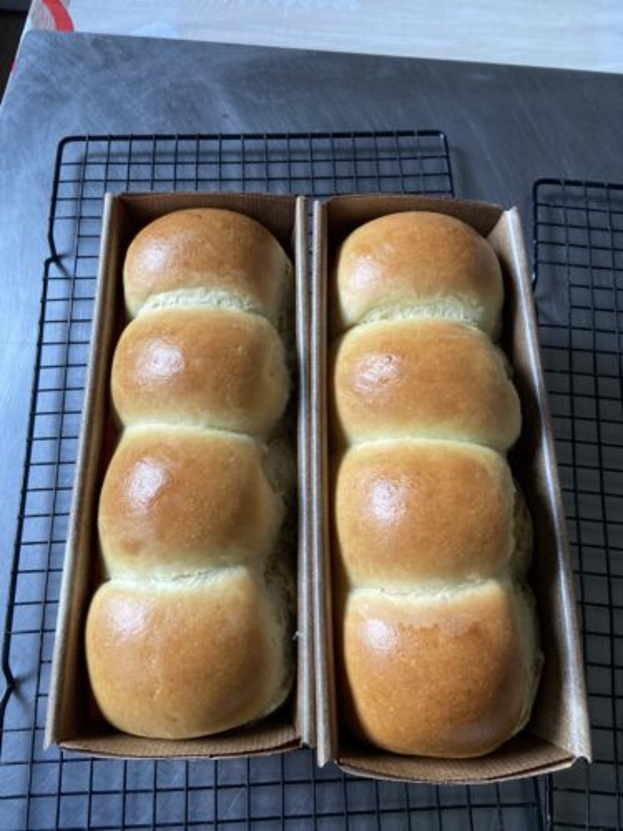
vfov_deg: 67.3
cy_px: 416
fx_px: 624
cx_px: 312
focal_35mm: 26
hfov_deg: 53.1
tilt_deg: -70.9
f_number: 1.8
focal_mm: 4.25
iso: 125
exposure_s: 1/104
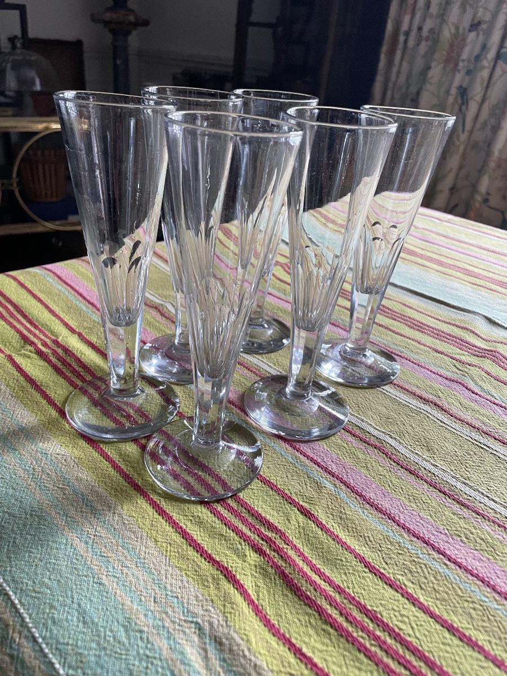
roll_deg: -3.7
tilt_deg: -29.3
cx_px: 254
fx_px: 508
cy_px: 338
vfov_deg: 67.3
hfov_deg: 53.1
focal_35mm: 26
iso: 125
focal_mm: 4.2
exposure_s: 1/90
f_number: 1.6
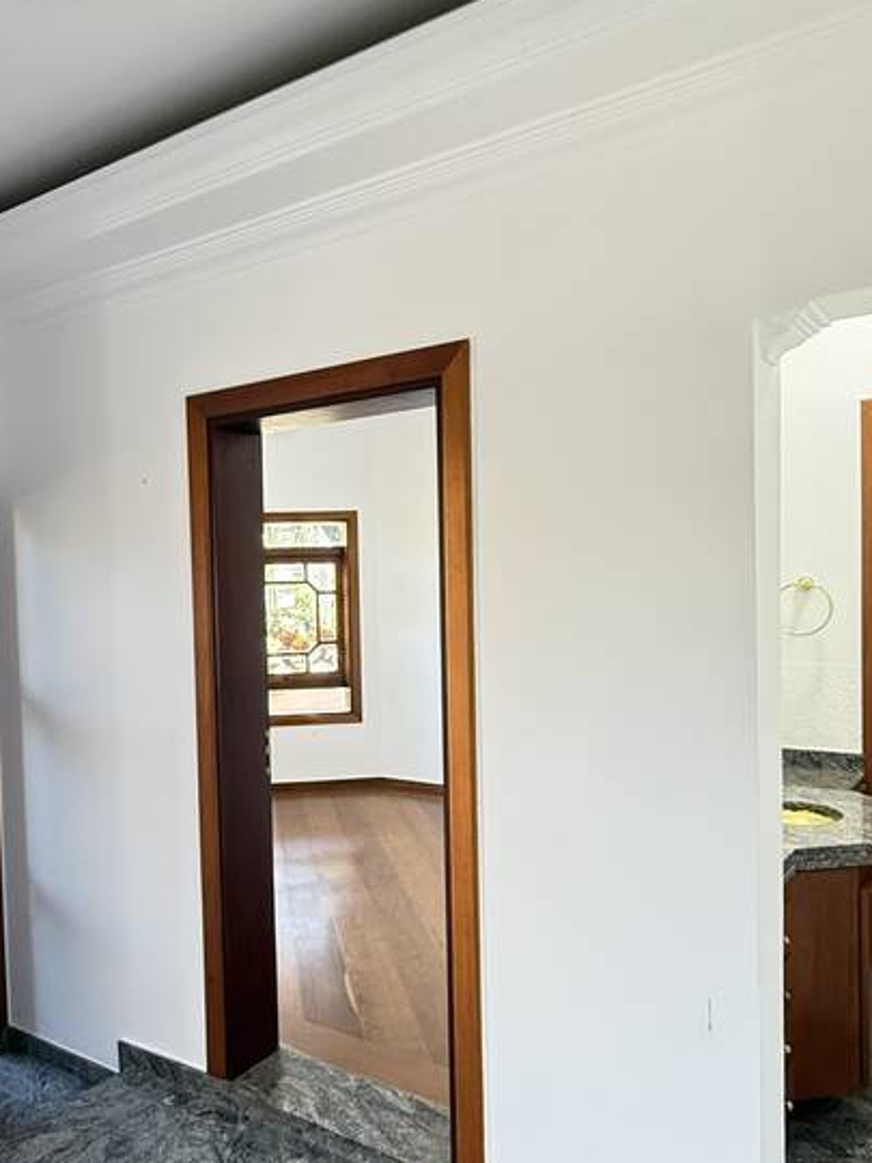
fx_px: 940
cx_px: 306
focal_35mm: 28
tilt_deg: -1.7
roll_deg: +1.2
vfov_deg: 63.3
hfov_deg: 49.1
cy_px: 633
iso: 320
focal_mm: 2.22
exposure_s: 1/60
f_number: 2.2
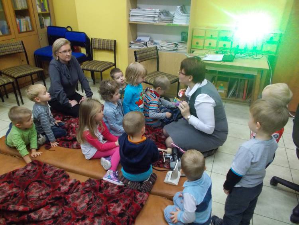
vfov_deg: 53.1
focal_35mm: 26
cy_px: 112
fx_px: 225
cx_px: 150
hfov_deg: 67.3
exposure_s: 1/60
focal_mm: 4.6
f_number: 3.2
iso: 800
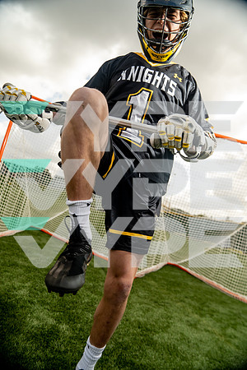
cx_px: 124
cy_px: 185
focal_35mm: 24
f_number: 3.5
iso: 200
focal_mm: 24
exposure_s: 1/250
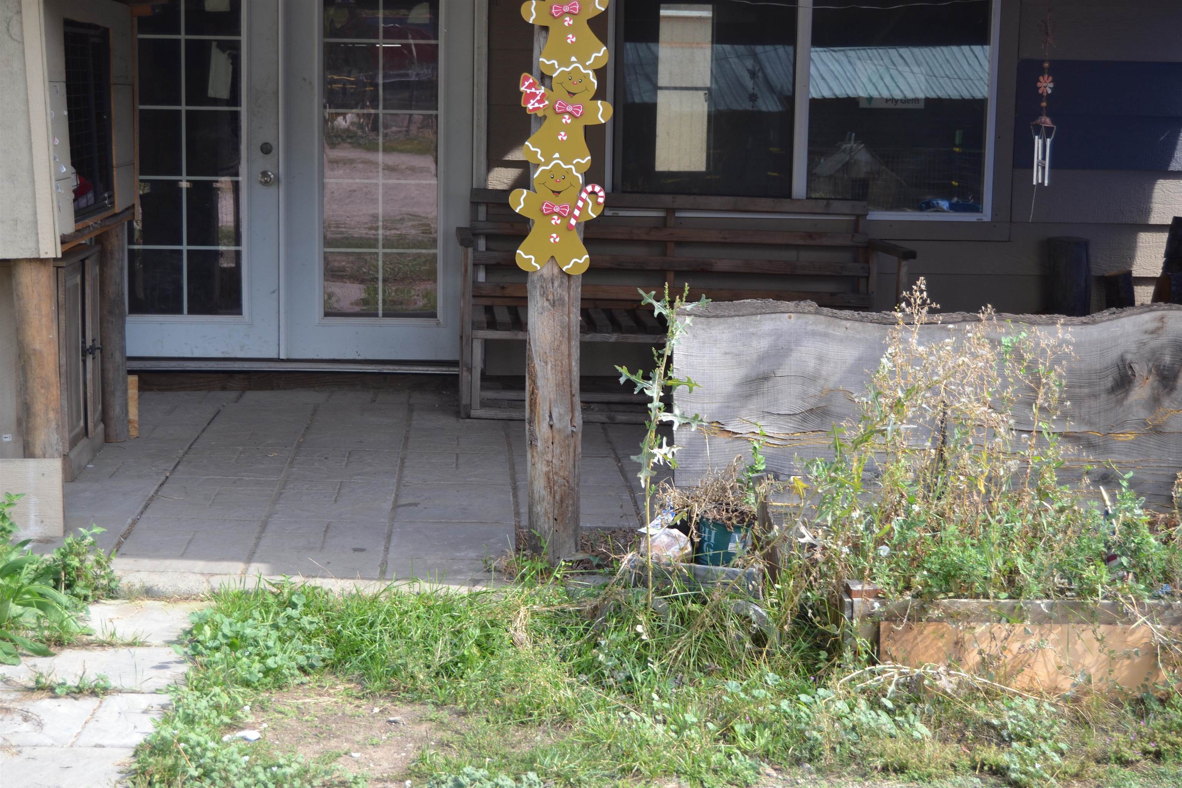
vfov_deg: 22.6
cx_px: 591
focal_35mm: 60
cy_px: 394
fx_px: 1970
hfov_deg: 33.4
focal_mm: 40
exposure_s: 1/125
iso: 110
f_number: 5.6
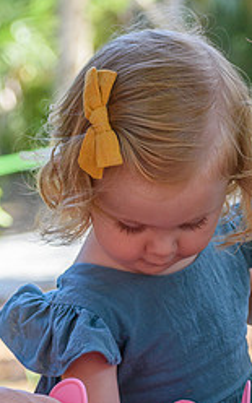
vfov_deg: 9.7
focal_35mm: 216
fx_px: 2374
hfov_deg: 6.1
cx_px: 179
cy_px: 325
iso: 400
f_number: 5
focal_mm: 78
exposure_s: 1/400
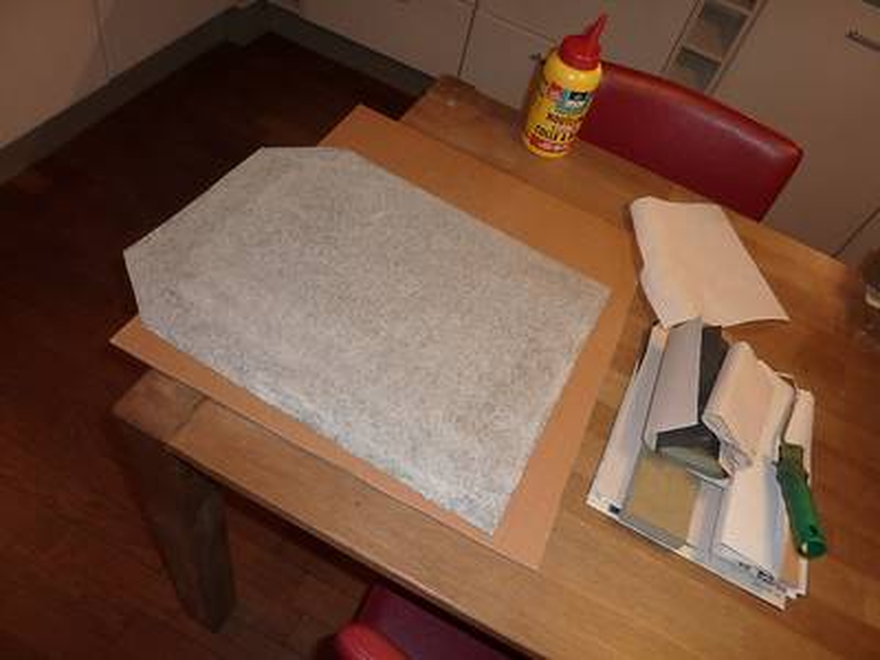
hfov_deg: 69.4
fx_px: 636
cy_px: 330
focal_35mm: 25
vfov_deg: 54.9
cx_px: 440
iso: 100
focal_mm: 4.1
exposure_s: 1/4
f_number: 3.3
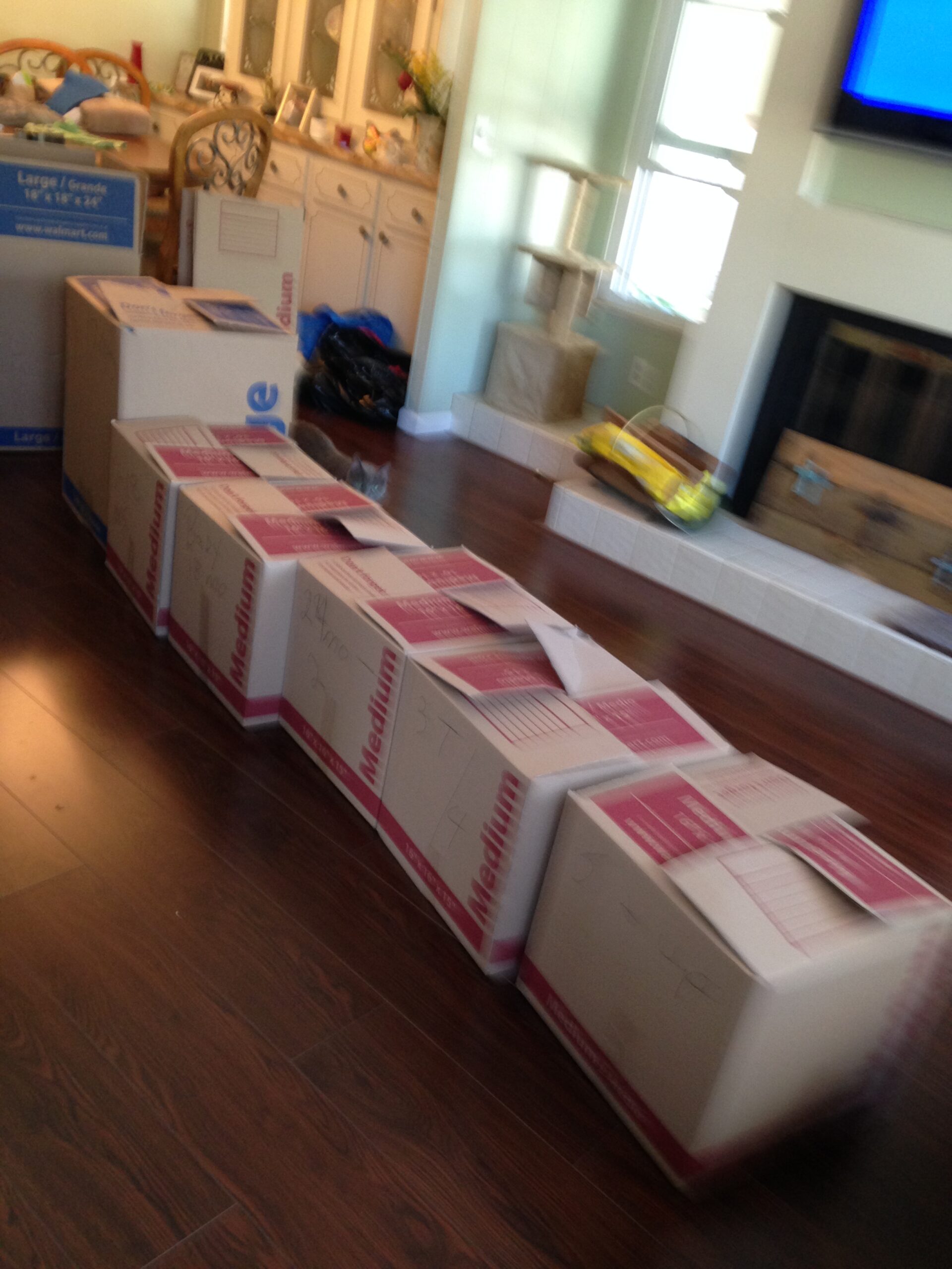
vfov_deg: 55.4
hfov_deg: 42.9
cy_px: 634
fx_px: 1210
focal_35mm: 33
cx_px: 476
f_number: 2.4
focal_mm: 4.12
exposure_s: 1/20
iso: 125
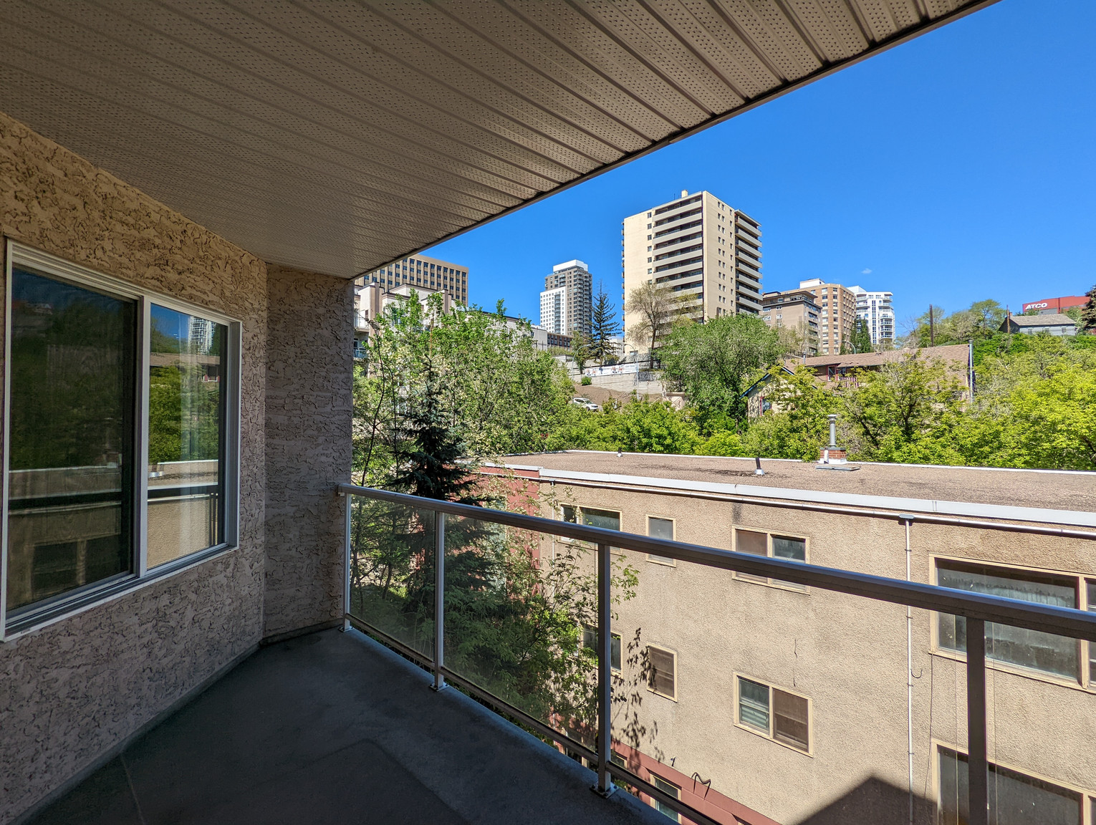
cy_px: 412
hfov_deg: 94.4
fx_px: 507
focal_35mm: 16
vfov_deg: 78.2
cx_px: 548
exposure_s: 1/1274
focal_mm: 2.35
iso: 46
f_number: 2.2
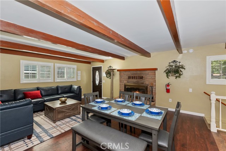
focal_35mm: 15
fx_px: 94
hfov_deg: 100.4
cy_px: 76
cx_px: 113
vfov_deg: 77.4
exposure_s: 1/30
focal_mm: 10
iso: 400
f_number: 8
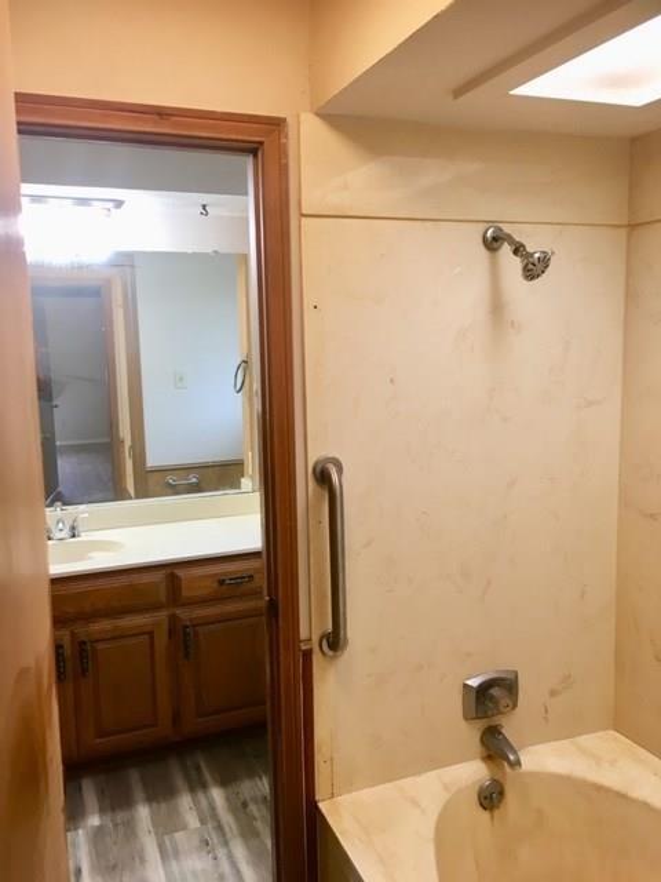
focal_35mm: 29
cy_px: 441
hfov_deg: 48.2
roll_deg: -0.7
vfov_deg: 61.7
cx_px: 330
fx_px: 738
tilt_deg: -7.6
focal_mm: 4.15
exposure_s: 1/30
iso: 64
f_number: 2.2
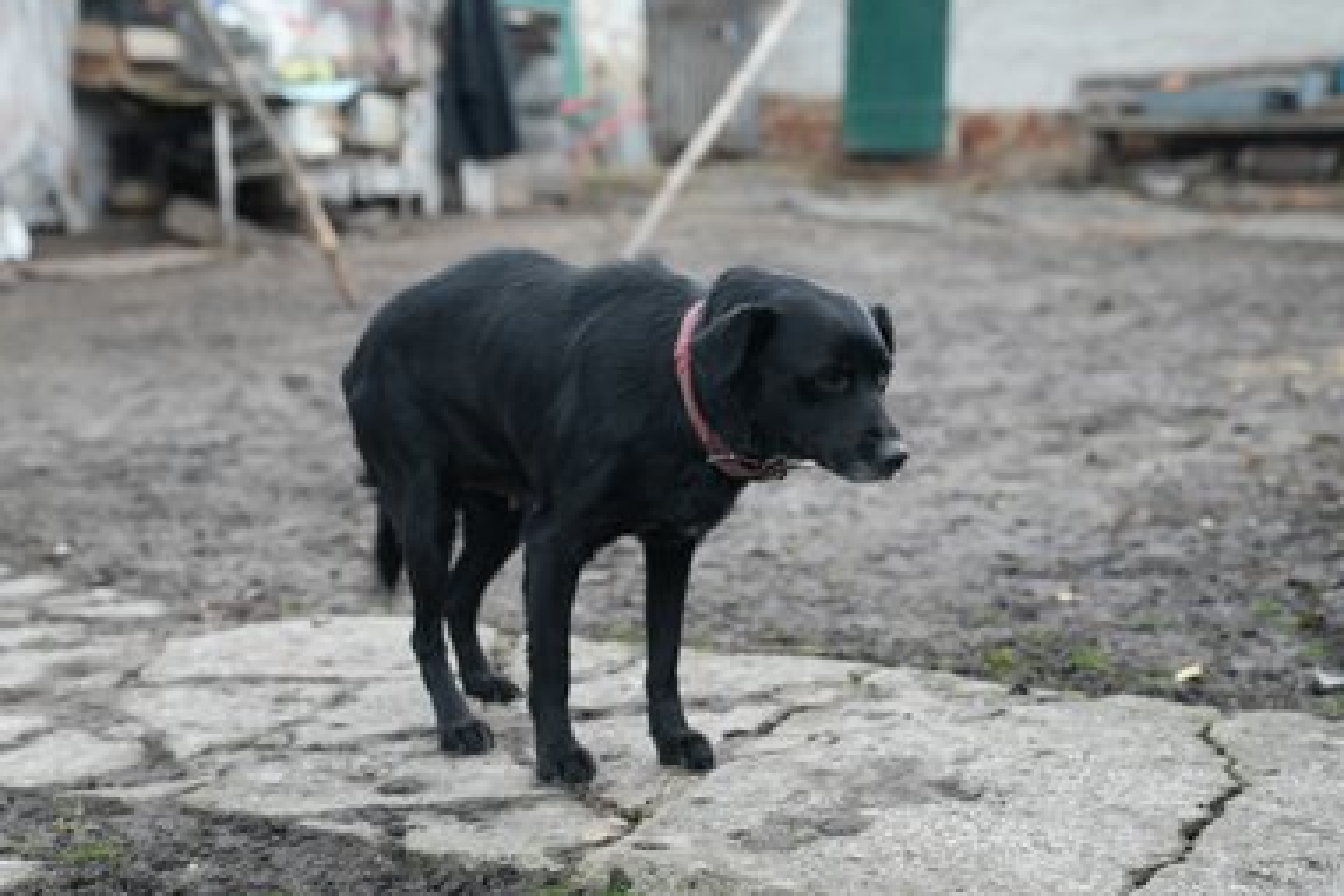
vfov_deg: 21.9
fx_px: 2314
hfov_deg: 32.4
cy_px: 450
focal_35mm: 62
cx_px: 702
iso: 800
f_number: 4
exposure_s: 1/160
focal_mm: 59
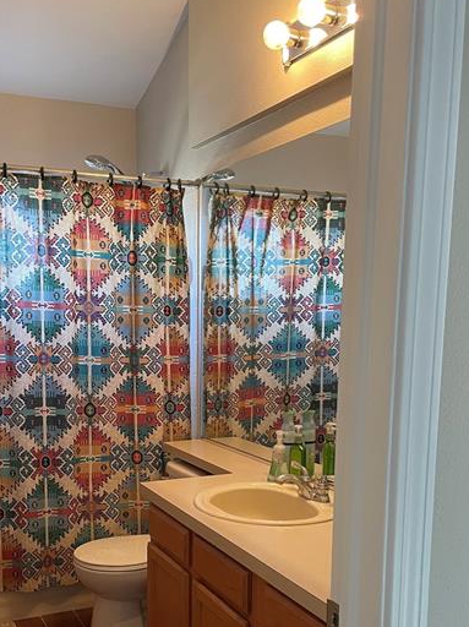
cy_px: 435
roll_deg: -0.7
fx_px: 706
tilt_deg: -10.4
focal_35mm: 39
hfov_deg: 36.6
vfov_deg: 46.9
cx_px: 188
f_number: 1.6
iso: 125
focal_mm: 4.2
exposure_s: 1/60
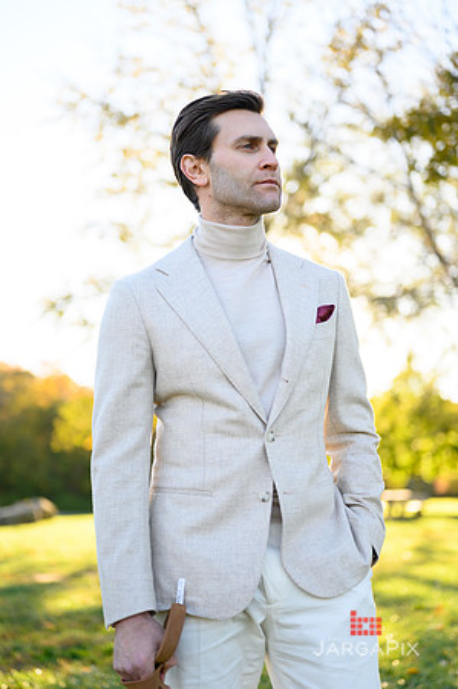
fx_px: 956
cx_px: 229
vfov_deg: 39.6
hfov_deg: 26.9
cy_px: 344
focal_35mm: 50
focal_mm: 50
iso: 320
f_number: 2
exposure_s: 1/1250
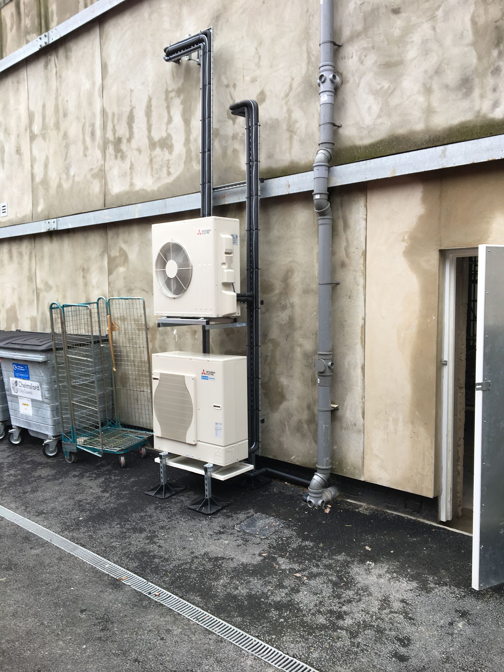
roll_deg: +1.1
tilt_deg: -4.2
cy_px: 336
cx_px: 252
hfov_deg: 48.2
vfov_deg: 61.7
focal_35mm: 29
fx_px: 563
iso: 25
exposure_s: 1/219
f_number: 2.2
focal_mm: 4.15
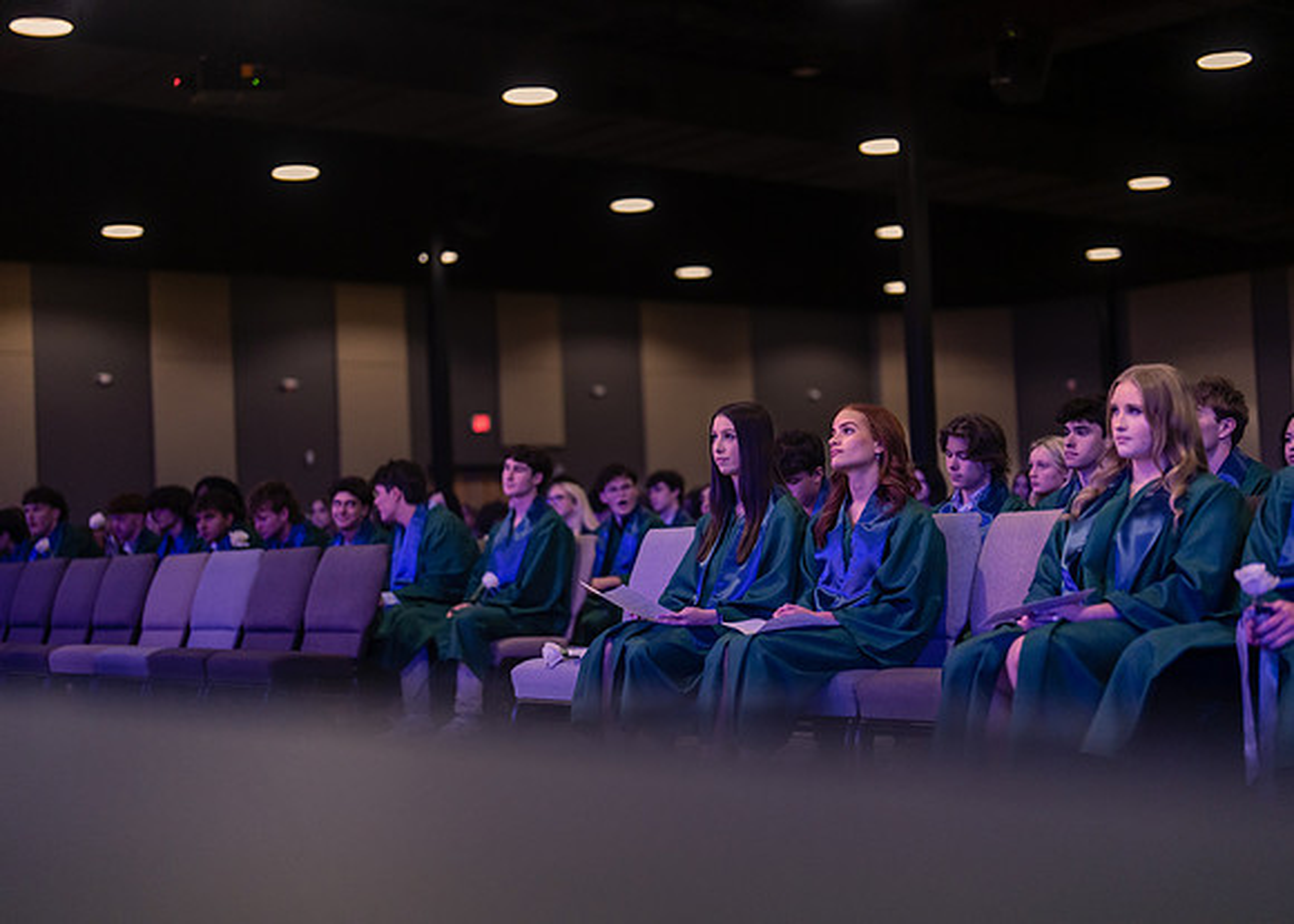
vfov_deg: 25.5
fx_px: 2039
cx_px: 647
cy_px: 462
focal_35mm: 55
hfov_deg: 35.2
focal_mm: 50
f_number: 1.2
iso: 1000
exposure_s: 1/500
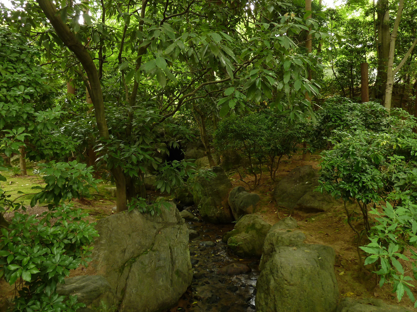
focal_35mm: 25
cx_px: 208
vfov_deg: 54.9
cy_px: 156
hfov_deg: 69.4
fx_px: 301
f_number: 3.3
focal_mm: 4.1
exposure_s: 1/4
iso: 80
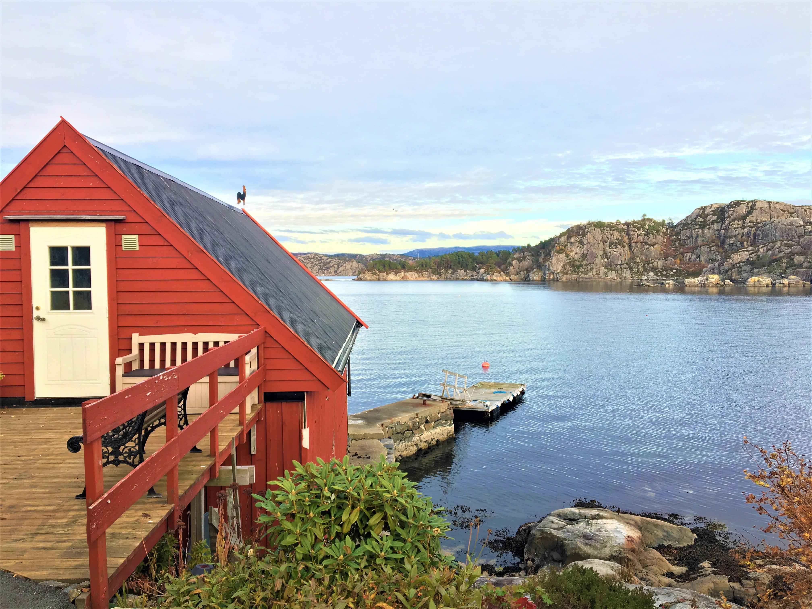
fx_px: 680
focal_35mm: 29
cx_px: 406
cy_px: 304
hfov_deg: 61.7
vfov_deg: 48.2
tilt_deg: -3.7
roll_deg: +0.1
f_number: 2.2
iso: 25
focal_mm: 4.15
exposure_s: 1/159
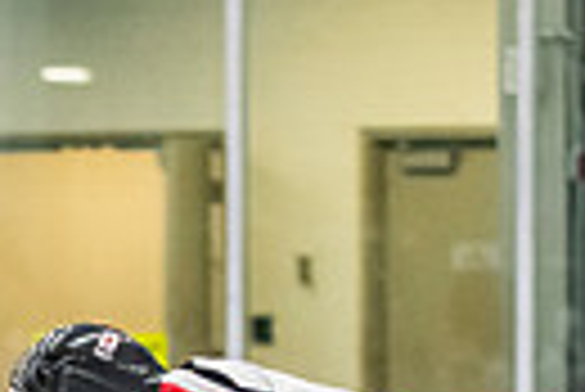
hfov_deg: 4.6
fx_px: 7223
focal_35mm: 444
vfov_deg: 3.1
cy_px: 785
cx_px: -332
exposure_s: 1/800
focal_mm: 70
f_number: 3.2
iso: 2500
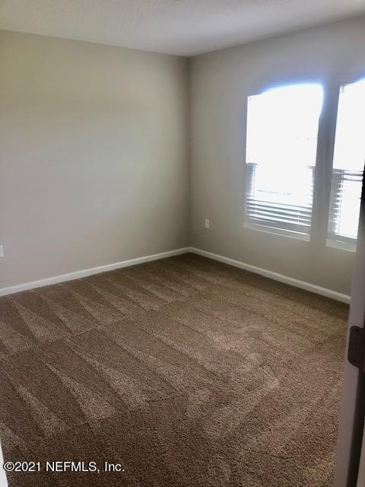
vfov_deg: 63.4
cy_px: 244
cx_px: 182
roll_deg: -1.1
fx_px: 394
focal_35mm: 28
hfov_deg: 49.7
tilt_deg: -14.2
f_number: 1.8
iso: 25
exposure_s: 1/30
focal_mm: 3.99
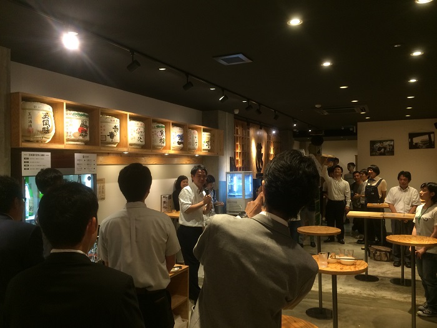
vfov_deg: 48.2
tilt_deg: +0.0
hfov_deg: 61.7
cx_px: 218
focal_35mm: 29
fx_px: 366
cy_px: 164
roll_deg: +1.1
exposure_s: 1/30
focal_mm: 4.15
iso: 100
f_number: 2.2
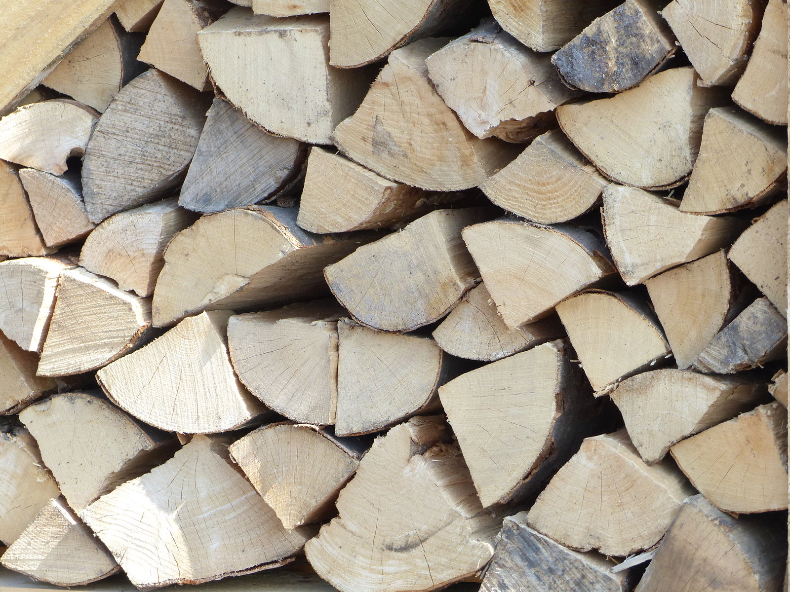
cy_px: 296
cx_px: 395
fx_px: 4519
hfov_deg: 10.0
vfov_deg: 7.5
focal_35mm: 198
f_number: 4
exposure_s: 1/320
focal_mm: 35.6
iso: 160
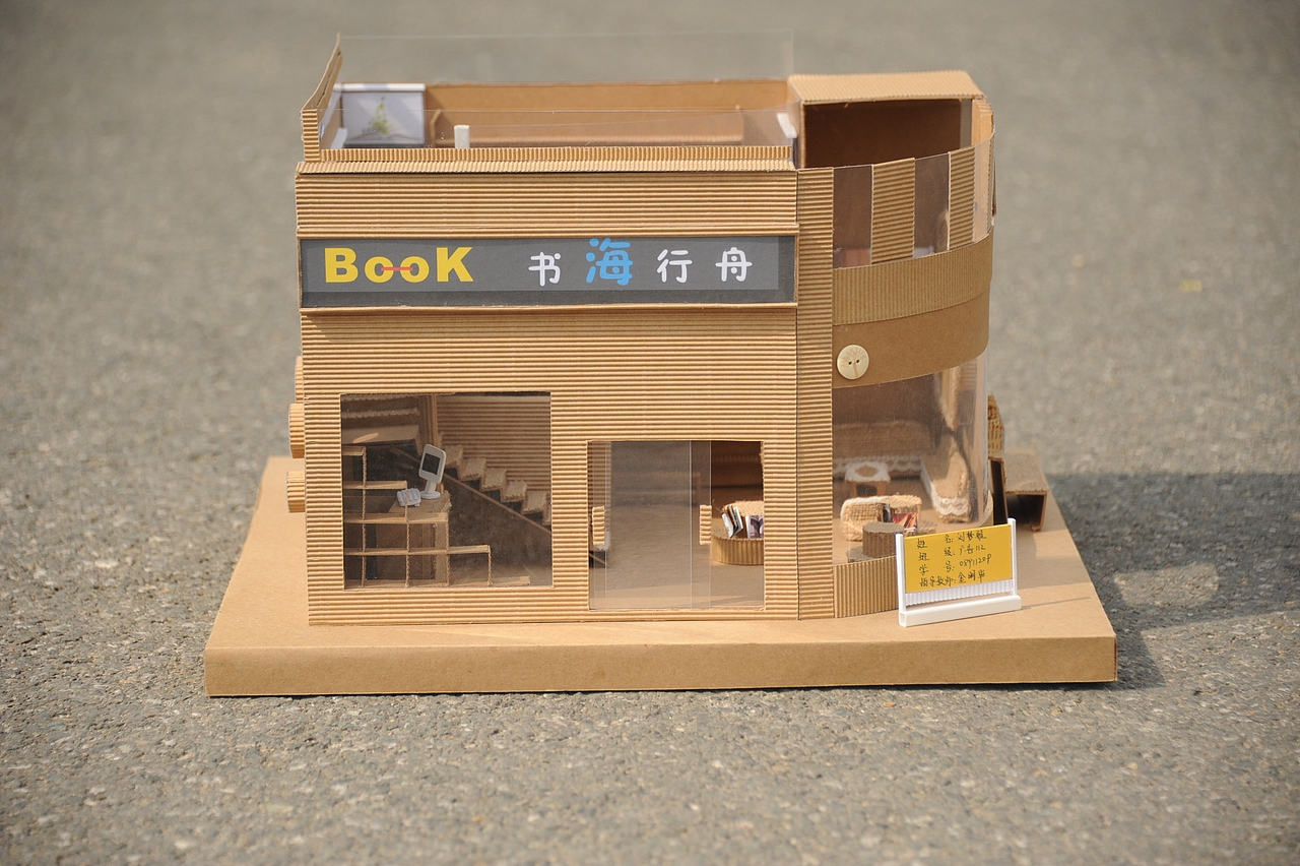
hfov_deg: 15.2
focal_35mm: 135
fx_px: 4872
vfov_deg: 10.1
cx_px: 650
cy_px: 433
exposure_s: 1/2500
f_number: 5.6
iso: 640
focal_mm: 135
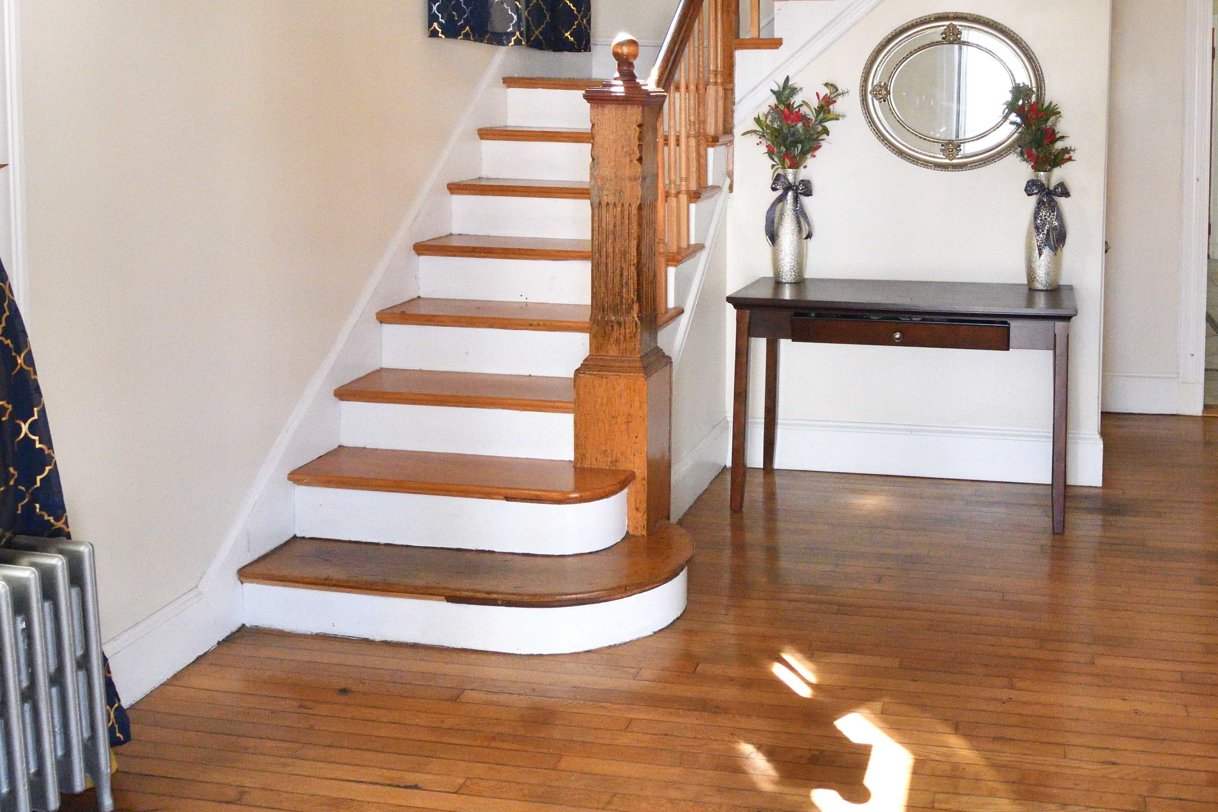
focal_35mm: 32
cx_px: 848
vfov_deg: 39.3
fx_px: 1083
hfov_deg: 56.9
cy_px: 151
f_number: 8
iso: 3200
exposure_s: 1/250
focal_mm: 12
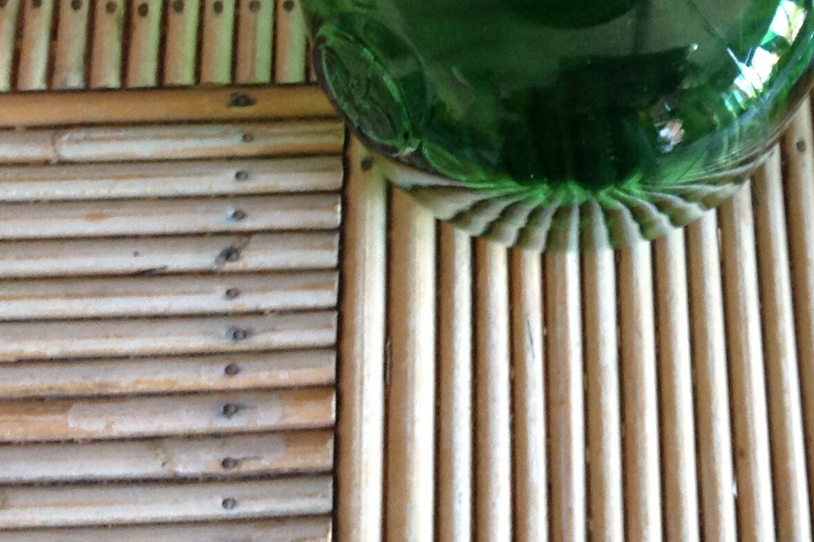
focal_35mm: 80
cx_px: 658
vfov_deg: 16.4
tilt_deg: -66.9
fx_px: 1809
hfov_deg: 24.9
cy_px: -99
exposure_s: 1/15
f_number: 2.4
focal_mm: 4.28
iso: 200
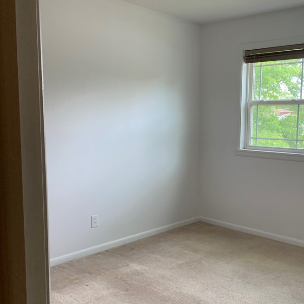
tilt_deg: -5.9
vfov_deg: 45.9
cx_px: 225
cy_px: 172
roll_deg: -1.5
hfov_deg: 44.6
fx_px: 358
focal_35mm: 36
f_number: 1.8
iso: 80
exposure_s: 1/121
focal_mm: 4.25
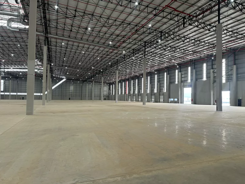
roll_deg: -0.9
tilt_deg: +2.2
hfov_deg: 71.6
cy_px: 92
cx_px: 122
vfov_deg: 56.8
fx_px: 170
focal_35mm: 24
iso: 125
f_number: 1.78
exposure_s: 1/100
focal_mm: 6.86
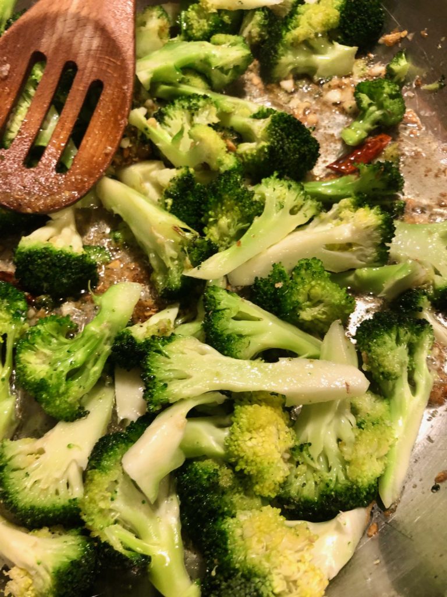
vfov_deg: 63.4
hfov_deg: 49.7
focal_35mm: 28
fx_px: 482
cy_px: 298
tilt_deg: -62.2
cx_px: 224
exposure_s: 1/15
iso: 40
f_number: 1.8
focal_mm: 3.99
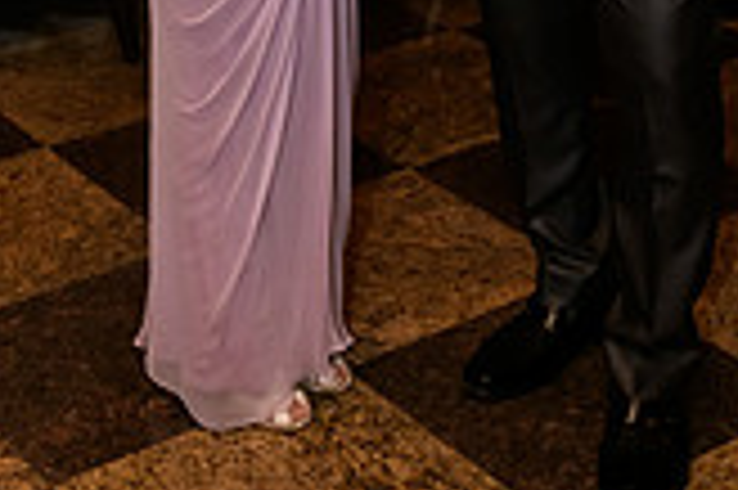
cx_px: 446
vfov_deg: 13.2
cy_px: -297
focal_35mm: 96
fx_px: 1966
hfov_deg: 21.2
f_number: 3.2
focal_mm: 35
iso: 1600
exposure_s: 1/125
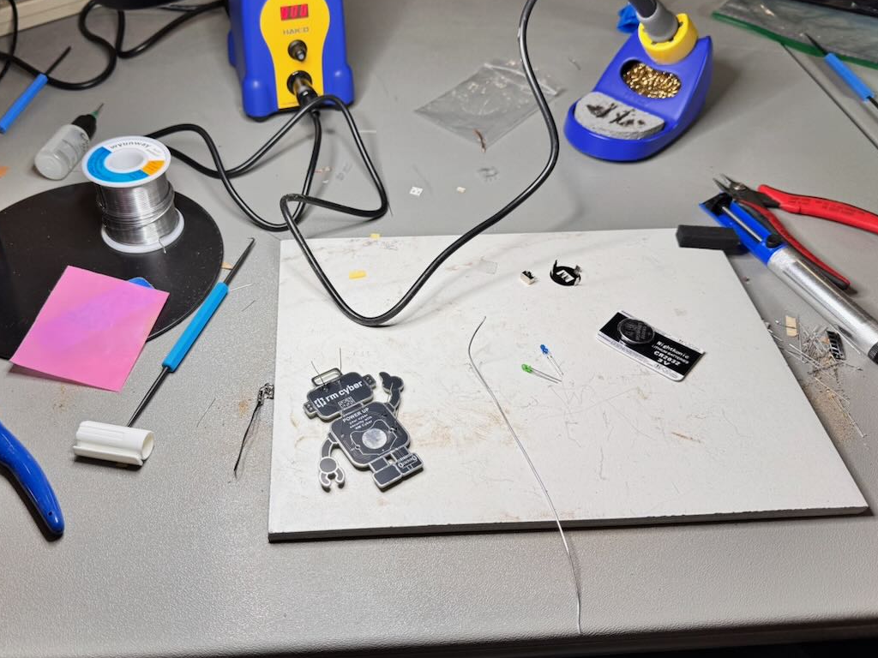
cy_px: 317
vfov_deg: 46.8
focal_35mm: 30
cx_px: 376
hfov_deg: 59.7
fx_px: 761
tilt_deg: -45.5
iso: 64
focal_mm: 6.76
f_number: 1.78
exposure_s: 1/121
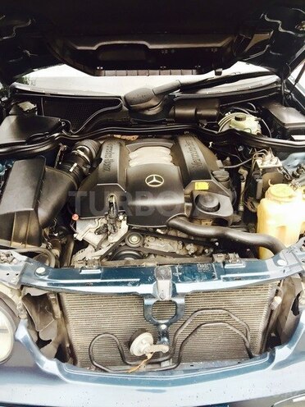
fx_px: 341
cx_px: 152
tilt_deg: -32.8
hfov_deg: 48.2
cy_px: 204
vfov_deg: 61.7
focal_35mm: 29
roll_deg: +1.8
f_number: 2.2
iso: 32
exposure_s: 1/33
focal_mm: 4.15
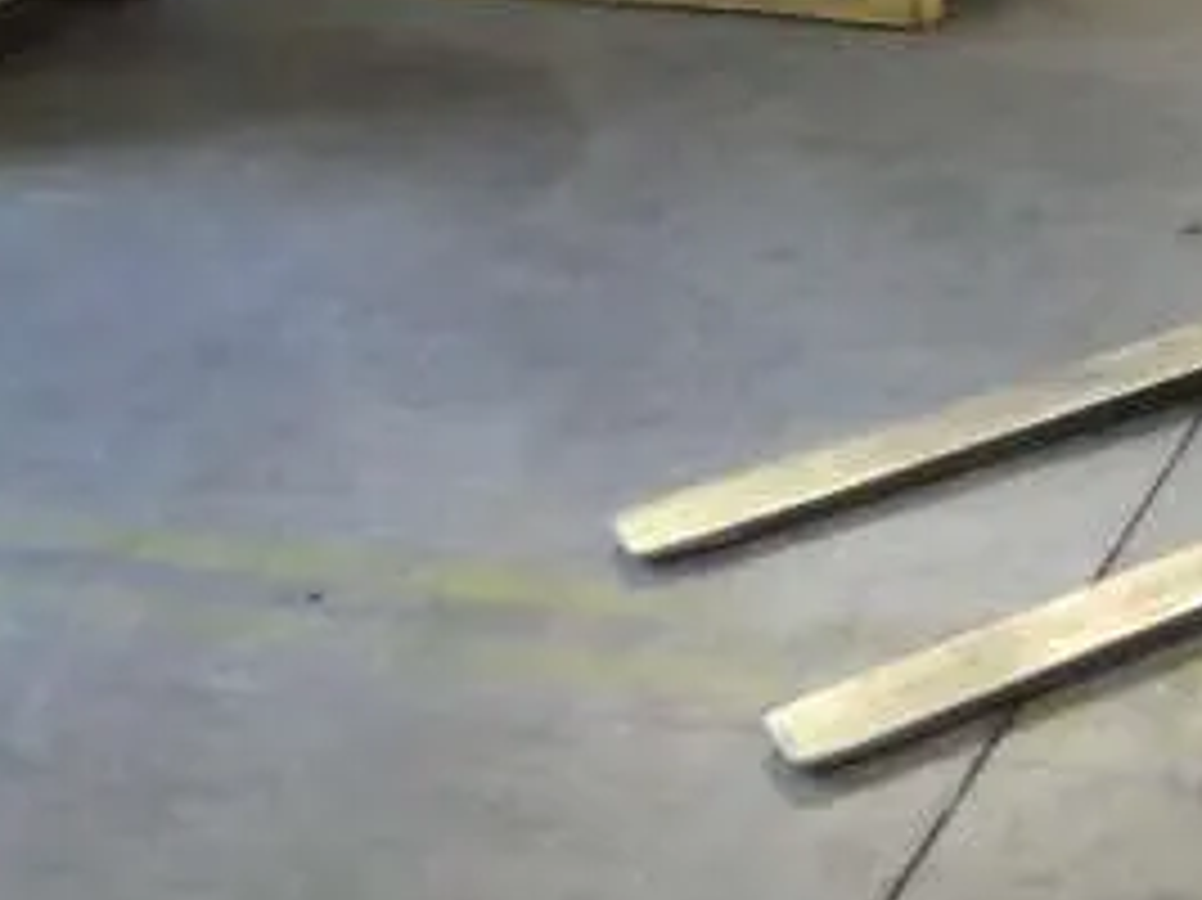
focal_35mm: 72
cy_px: -360
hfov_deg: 23.0
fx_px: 2499
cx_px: 1697
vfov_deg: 18.6
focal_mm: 4.3
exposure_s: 1/60
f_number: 3.3
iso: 1250
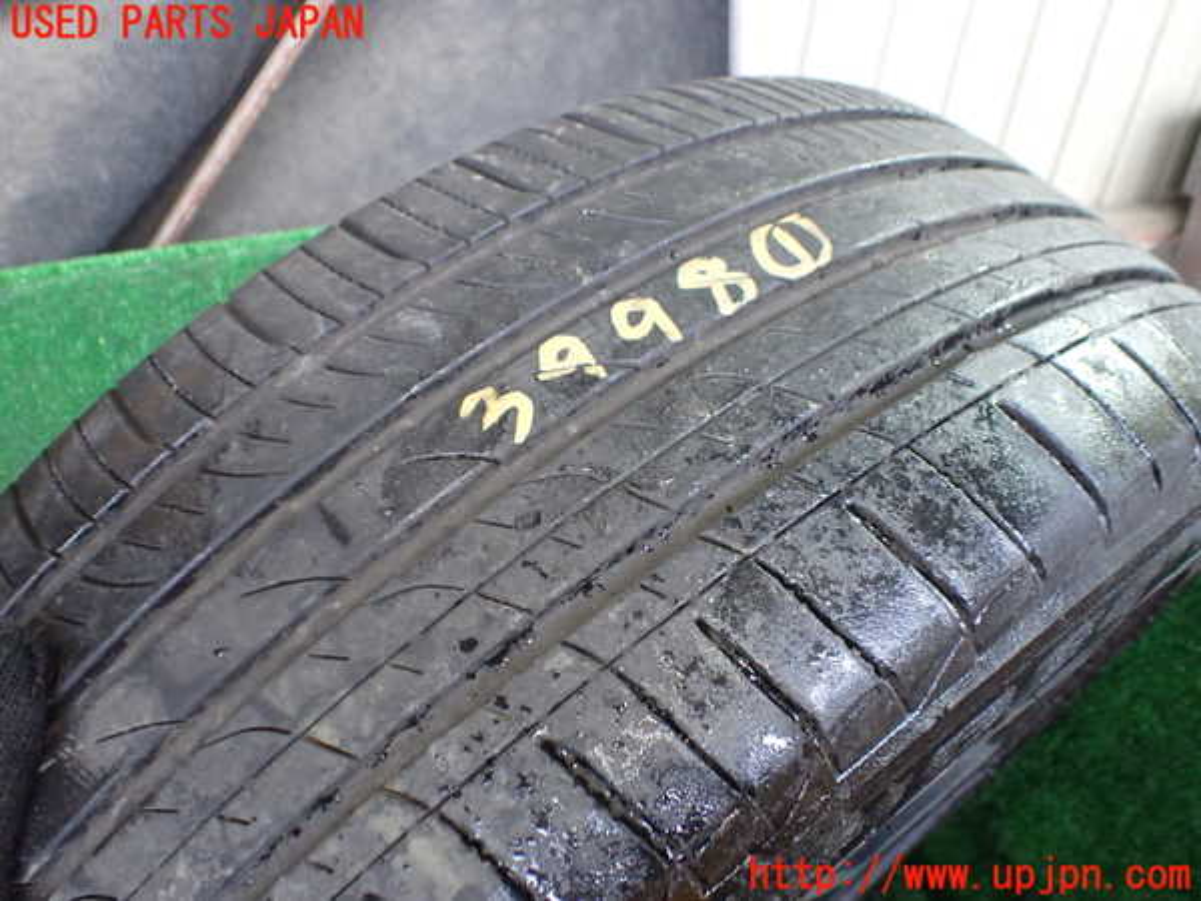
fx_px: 1041
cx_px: 600
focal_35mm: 30
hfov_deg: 60.0
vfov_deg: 46.8
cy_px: 450
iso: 800
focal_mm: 5.4
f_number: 2.3
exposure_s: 1/40
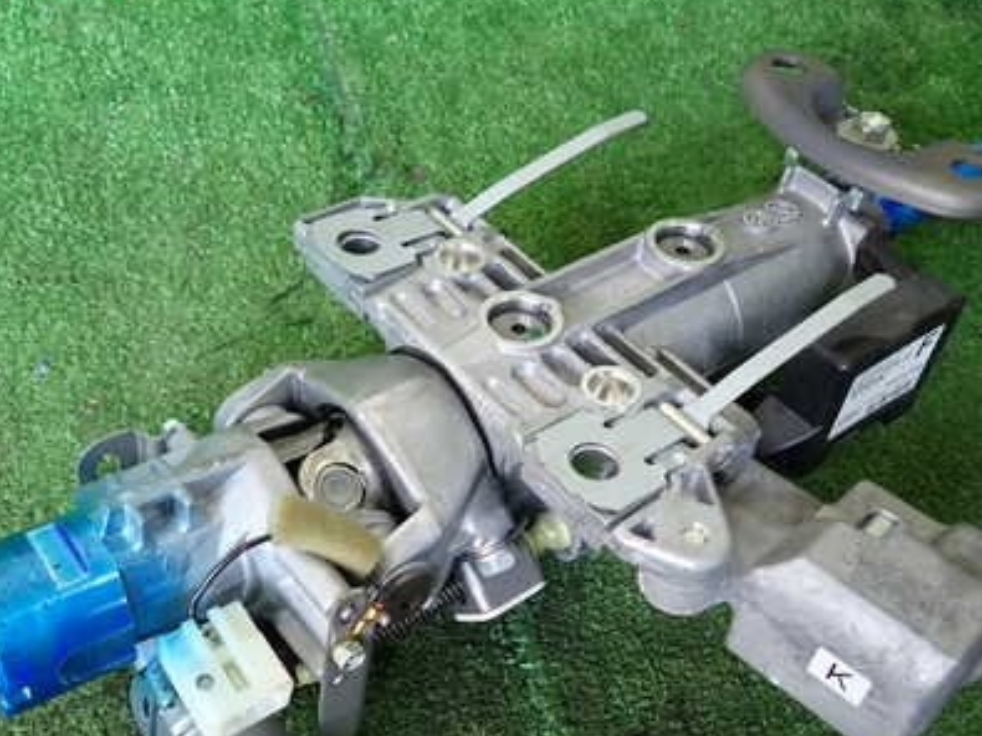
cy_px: 485
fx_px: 1078
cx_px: 415
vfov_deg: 37.3
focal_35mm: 38
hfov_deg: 48.8
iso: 200
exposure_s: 1/60
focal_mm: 4.5
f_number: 2
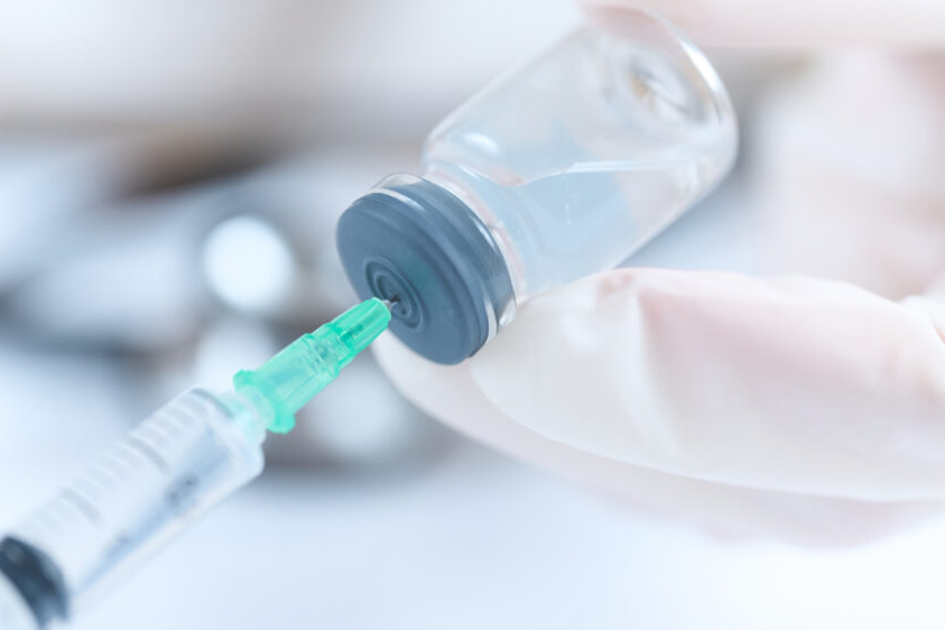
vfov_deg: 16.1
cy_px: 313
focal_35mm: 85
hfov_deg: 23.9
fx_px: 2231
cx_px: 372
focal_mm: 70
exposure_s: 1/200
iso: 100
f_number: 2.8
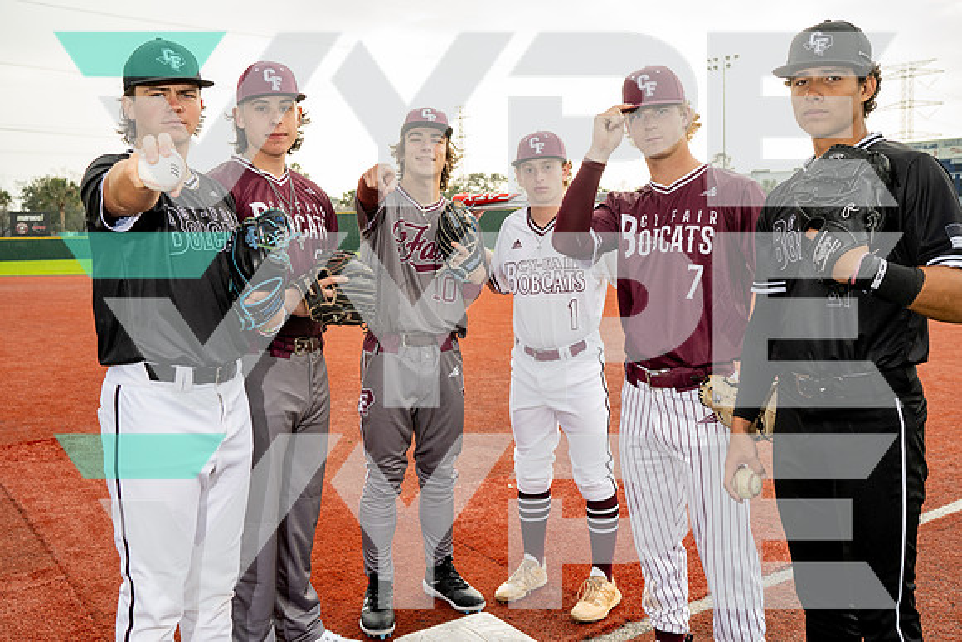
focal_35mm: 35
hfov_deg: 54.4
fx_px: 935
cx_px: 481
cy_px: 321
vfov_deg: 37.9
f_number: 5
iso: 200
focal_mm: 35
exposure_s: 1/250
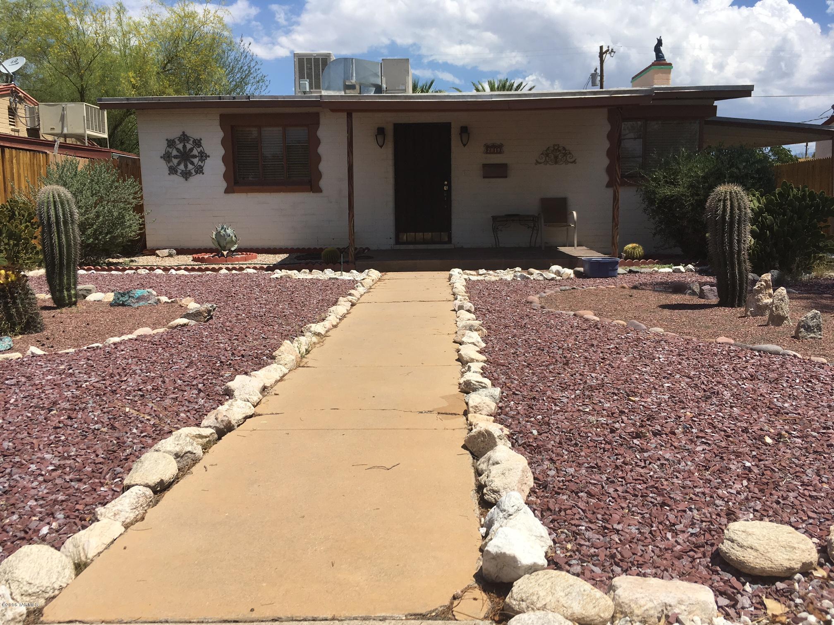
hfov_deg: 61.7
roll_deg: -1.0
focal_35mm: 29
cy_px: 312
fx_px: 699
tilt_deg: -8.1
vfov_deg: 48.2
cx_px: 417
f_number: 2.2
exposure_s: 1/2079
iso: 25
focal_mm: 4.15
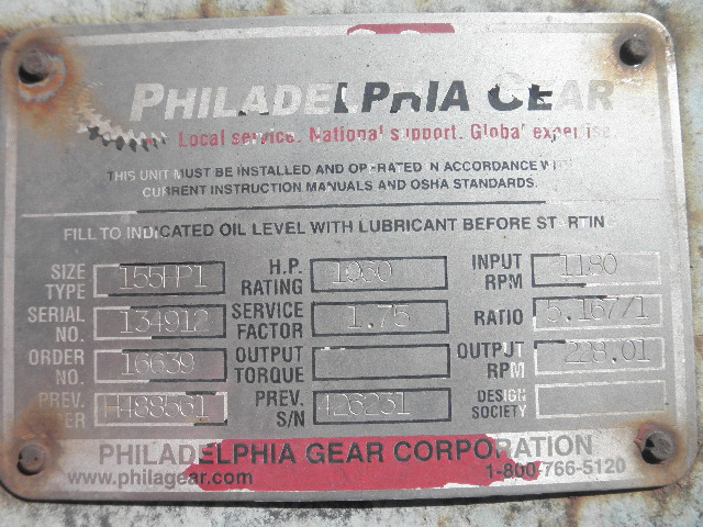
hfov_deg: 63.4
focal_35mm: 28
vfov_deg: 49.7
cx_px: 352
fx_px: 569
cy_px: 264
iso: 64
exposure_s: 1/100
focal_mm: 5
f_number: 8.5
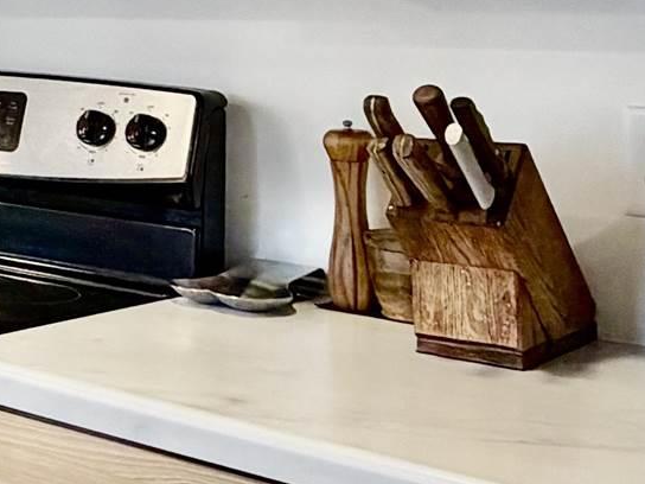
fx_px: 1472
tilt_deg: +0.8
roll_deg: -1.1
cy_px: -27
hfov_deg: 20.1
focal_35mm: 79
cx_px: -407
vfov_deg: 18.1
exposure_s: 1/120
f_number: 2.2
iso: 200
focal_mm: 2.22
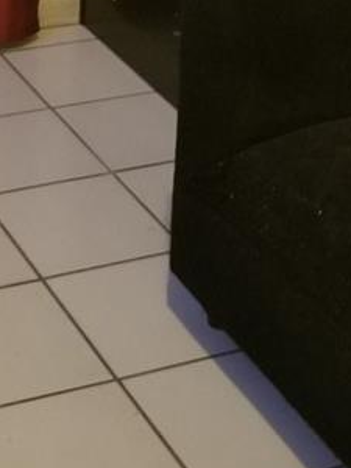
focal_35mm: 104
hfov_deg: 13.8
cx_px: -61
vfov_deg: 17.0
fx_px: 1406
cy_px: -251
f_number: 1.7
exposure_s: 1/10
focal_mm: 4.25
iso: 320
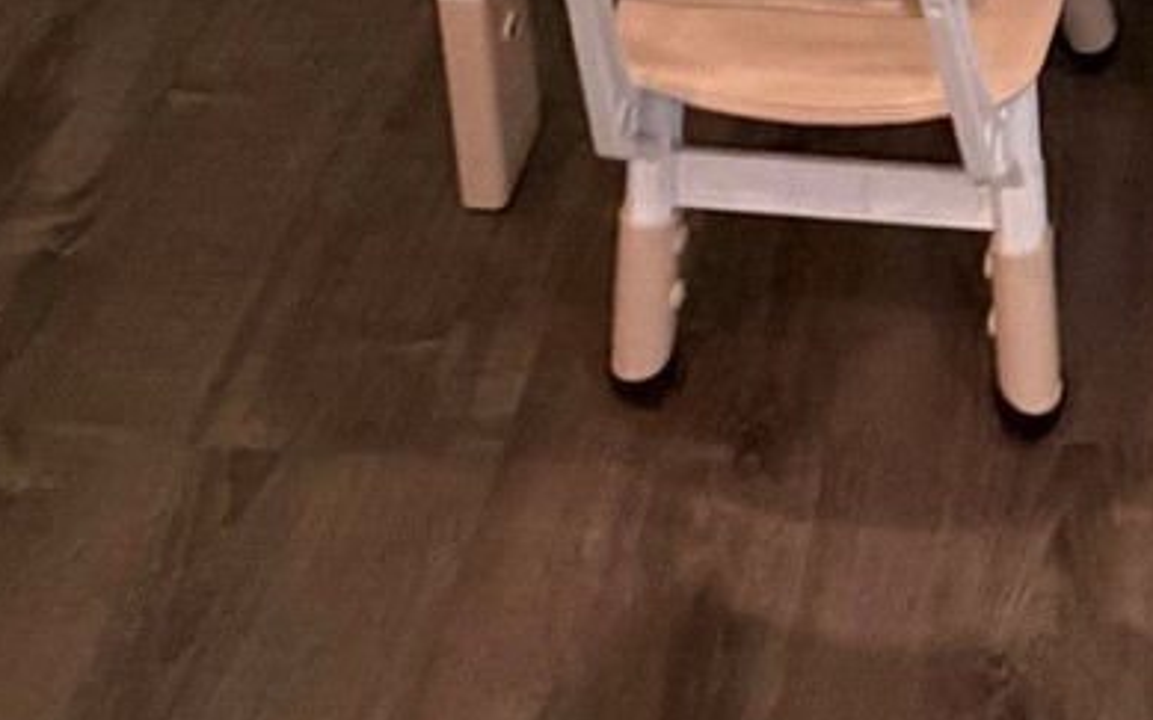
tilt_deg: -23.0
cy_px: -954
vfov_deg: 14.7
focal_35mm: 61
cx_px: 1168
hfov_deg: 30.9
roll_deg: +0.9
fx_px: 1917
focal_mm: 2.22
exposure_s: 1/60
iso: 500
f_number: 2.2
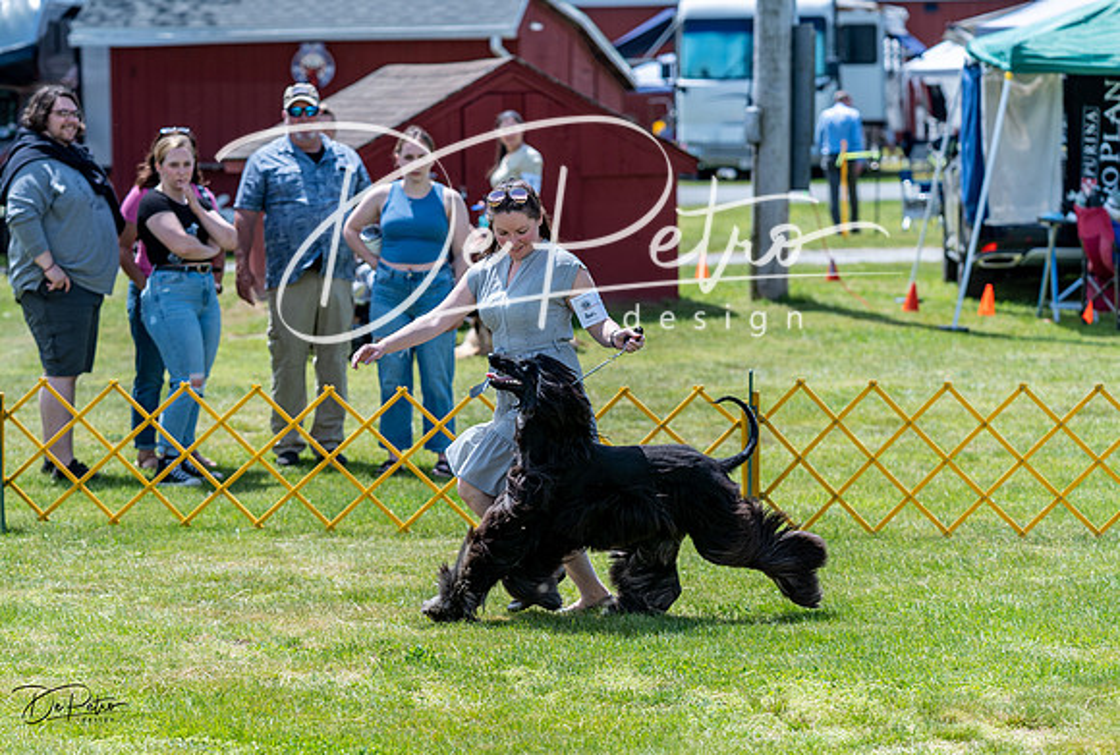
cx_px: 477
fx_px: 4158
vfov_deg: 10.4
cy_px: 389
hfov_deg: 15.3
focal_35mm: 133
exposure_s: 1/1000
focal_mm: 104
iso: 100
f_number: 3.5
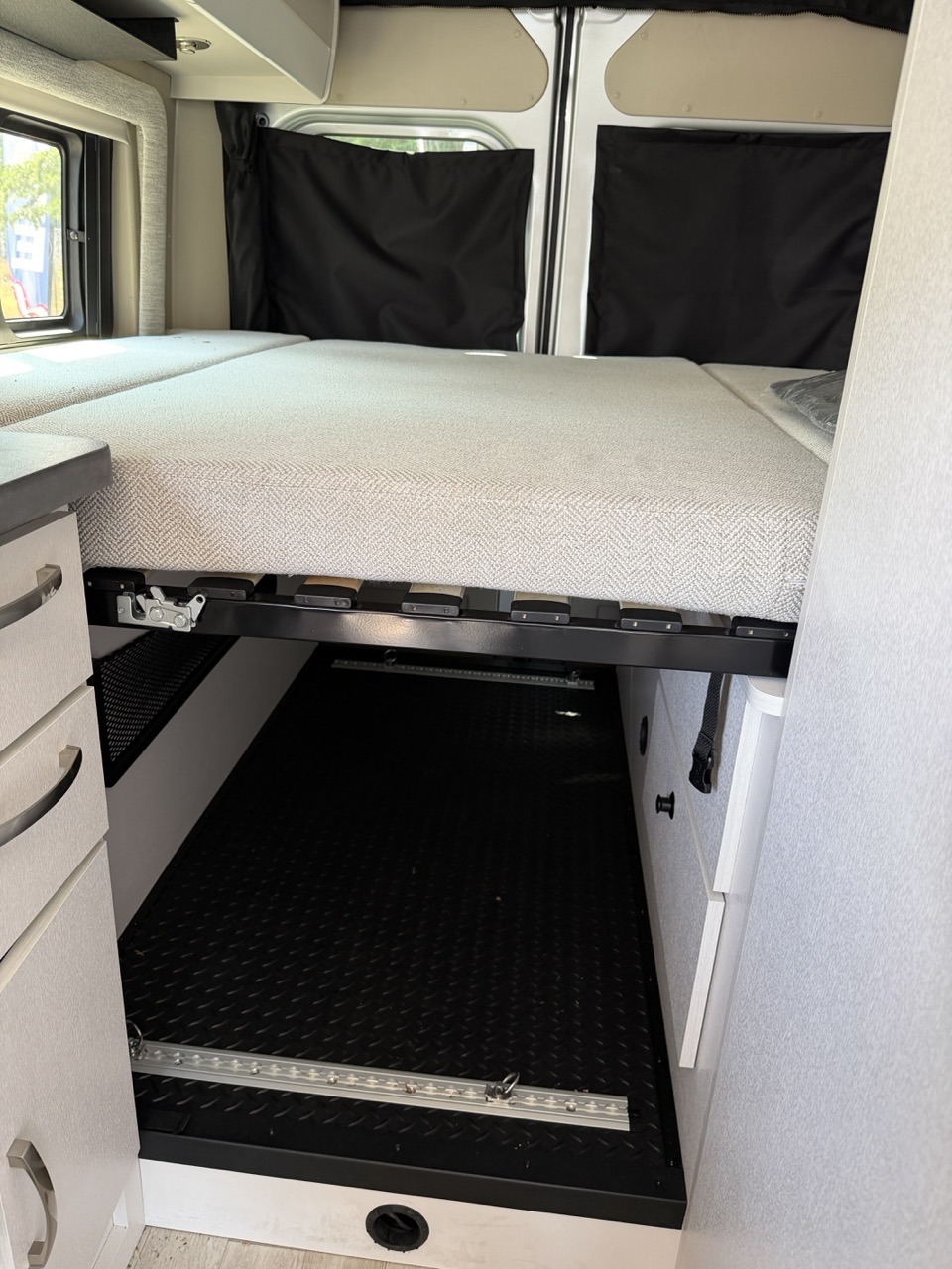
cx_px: 476
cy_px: 634
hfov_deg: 56.8
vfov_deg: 71.6
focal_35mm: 24
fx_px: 880
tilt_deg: -19.4
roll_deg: -4.5
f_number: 1.78
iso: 200
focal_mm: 6.76
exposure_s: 1/60
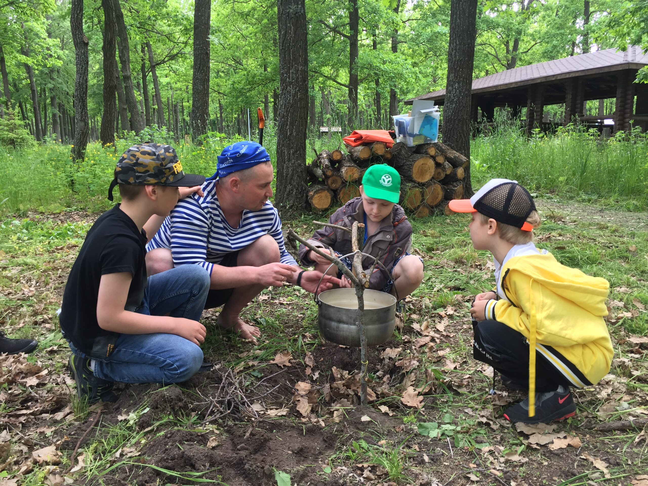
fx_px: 543
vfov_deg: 48.2
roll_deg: -1.4
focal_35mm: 29
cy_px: 243
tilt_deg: -10.0
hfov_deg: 61.7
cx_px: 324
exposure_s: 1/50
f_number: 2.2
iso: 40
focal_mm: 4.15
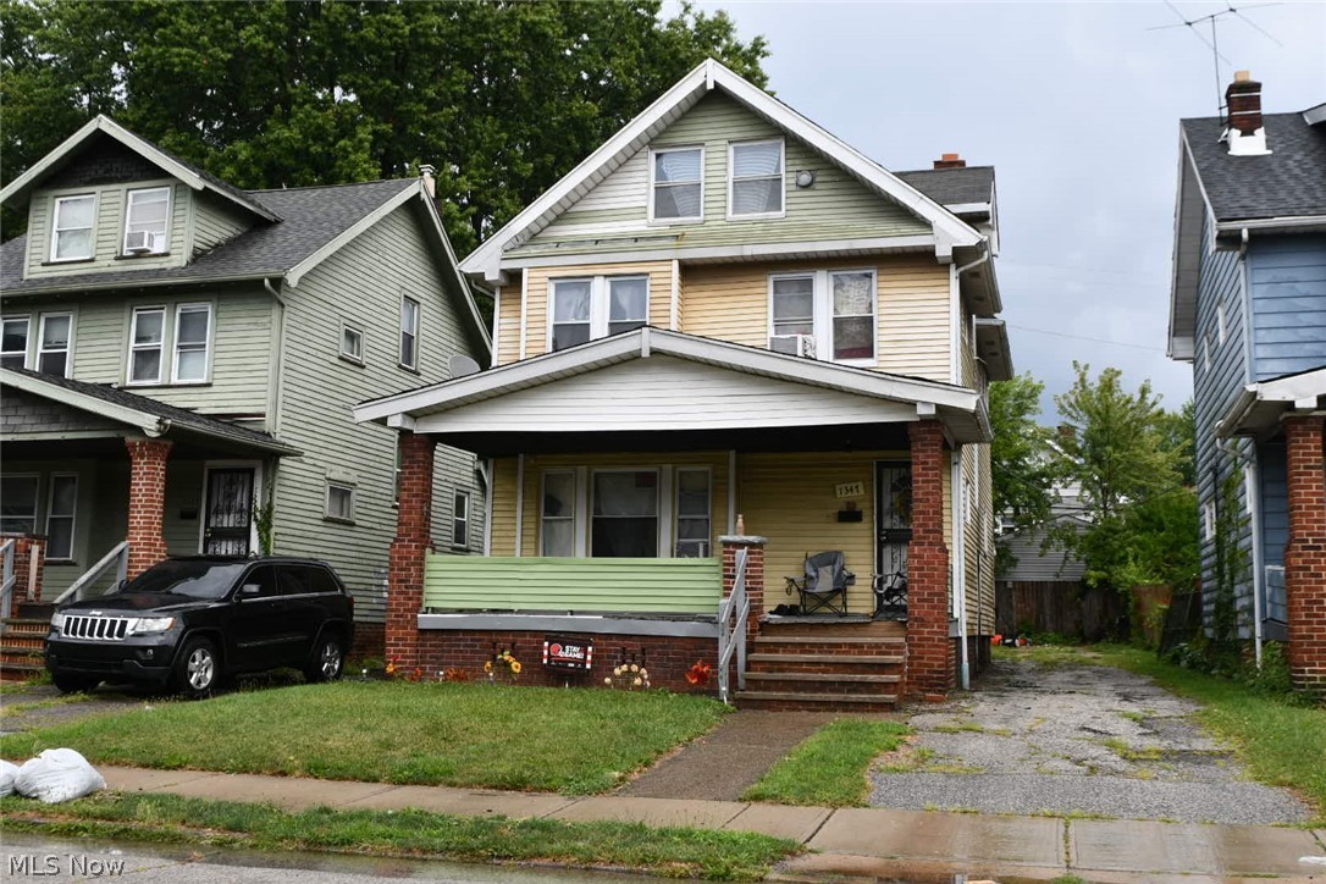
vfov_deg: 36.9
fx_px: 1326
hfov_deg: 53.1
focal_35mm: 36
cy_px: 442
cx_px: 663
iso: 200
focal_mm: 24
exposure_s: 1/250
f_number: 8
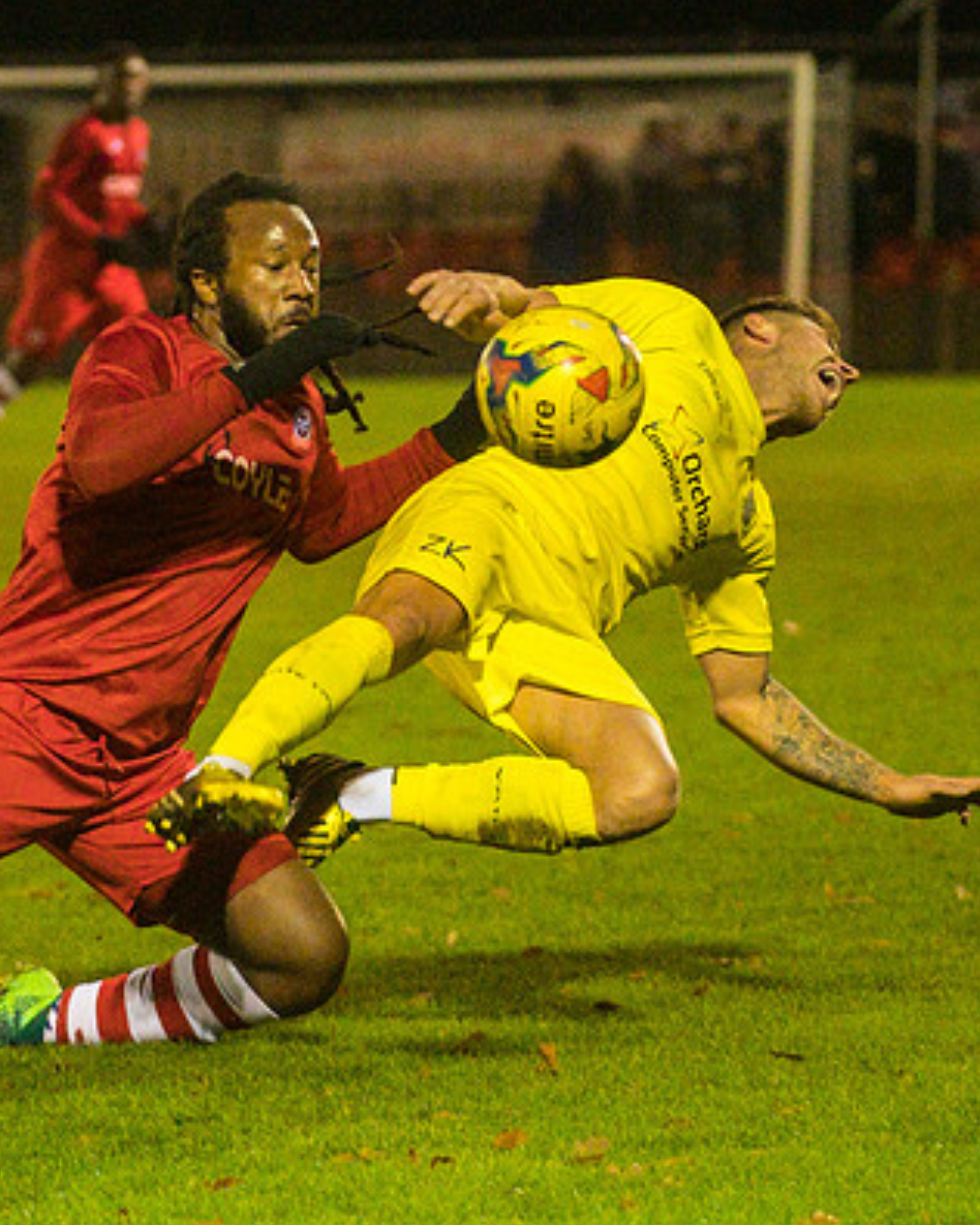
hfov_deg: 4.1
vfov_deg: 5.2
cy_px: 752
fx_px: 13523
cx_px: 289
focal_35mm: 373
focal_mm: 125
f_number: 2.8
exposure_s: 1/800
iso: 5000
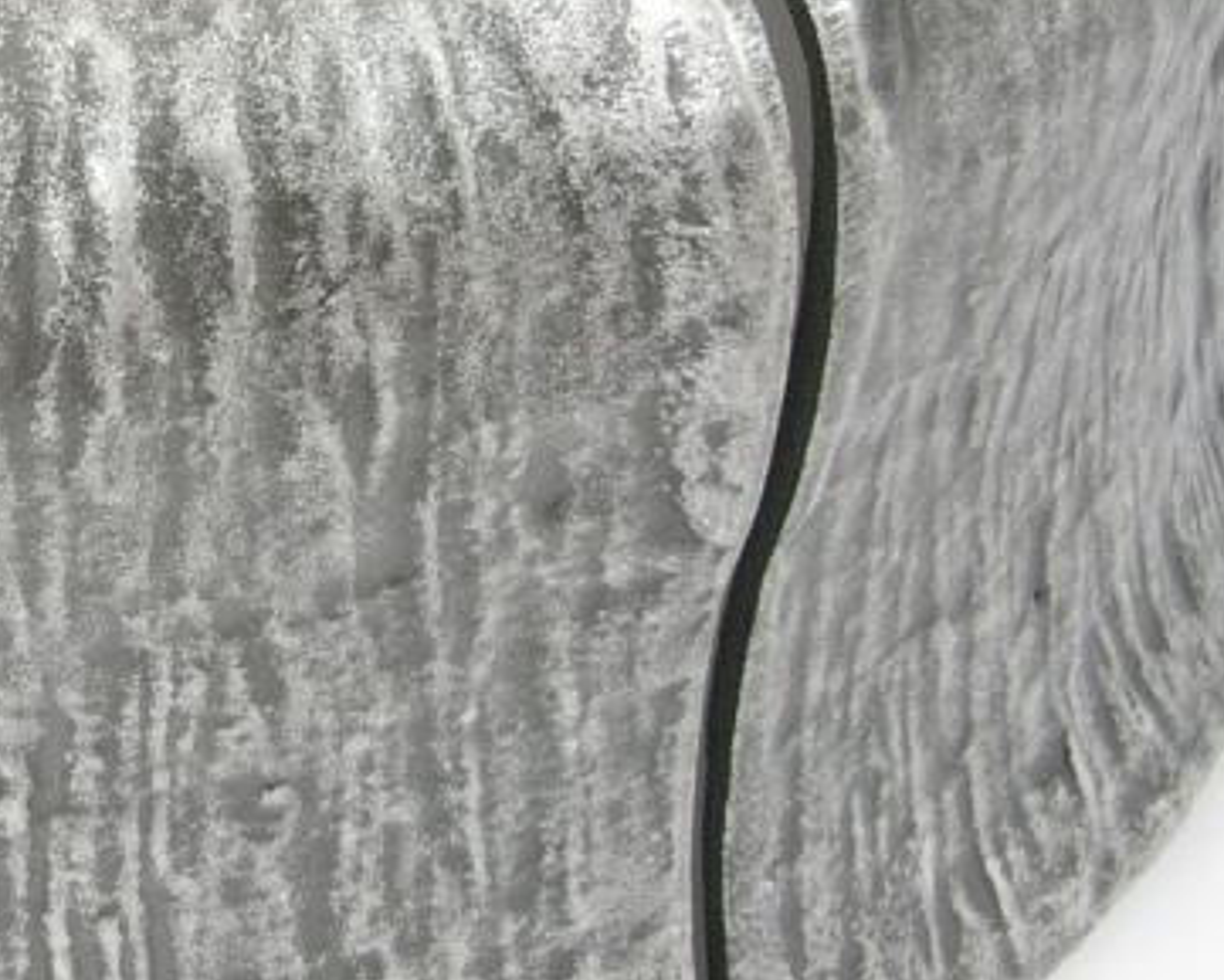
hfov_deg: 13.1
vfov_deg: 10.7
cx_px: -349
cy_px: -149
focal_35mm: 142
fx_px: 5145
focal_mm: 10.4
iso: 100
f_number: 10.1
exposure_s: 1.3
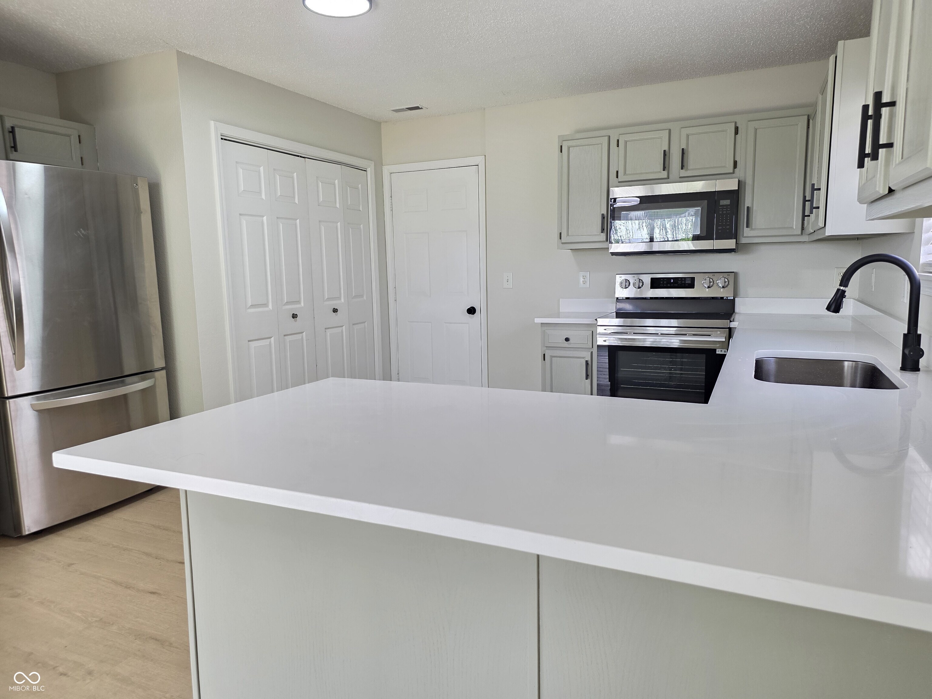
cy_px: 350
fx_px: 619
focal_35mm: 23
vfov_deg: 58.9
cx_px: 466
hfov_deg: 73.9
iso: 250
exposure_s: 1/120
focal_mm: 6.25
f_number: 1.7
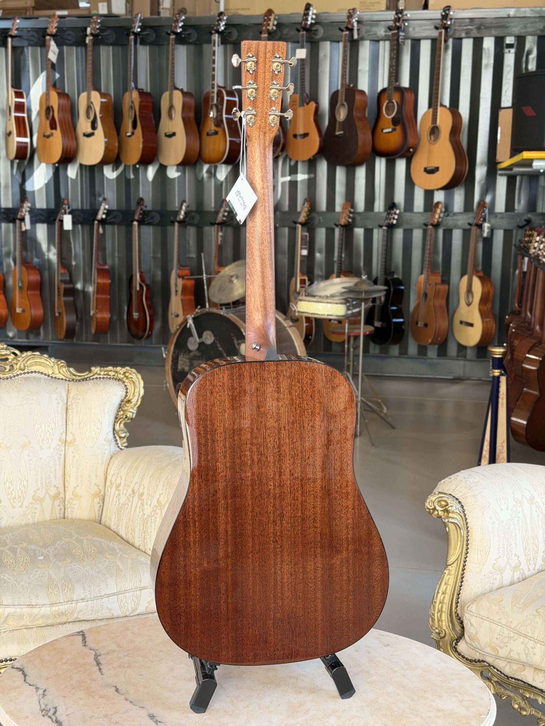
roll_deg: -1.1
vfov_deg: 39.7
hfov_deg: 30.3
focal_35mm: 48
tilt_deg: -9.6
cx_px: 272
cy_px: 363
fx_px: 1008
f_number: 1.78
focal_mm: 6.76
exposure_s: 1/96
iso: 100
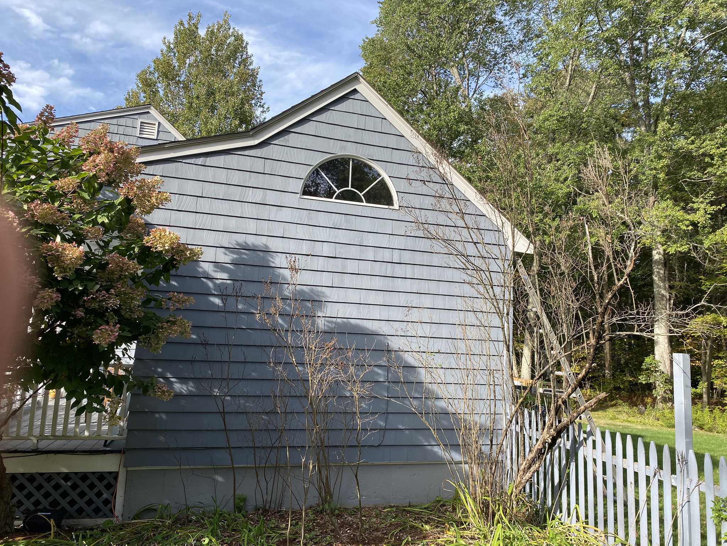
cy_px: 273
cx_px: 364
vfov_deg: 53.1
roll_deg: -3.0
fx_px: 546
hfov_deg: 67.3
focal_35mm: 26
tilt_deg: +8.4
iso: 32
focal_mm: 4.25
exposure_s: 1/728
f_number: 1.8
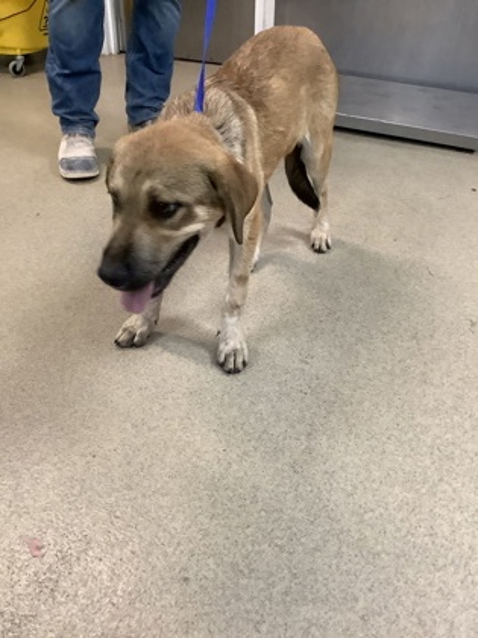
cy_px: 319
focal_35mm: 31
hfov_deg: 45.4
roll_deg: -2.0
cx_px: 239
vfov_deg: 58.4
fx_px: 571
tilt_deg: -33.7
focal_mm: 3.3
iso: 320
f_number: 2.4
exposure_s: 1/60
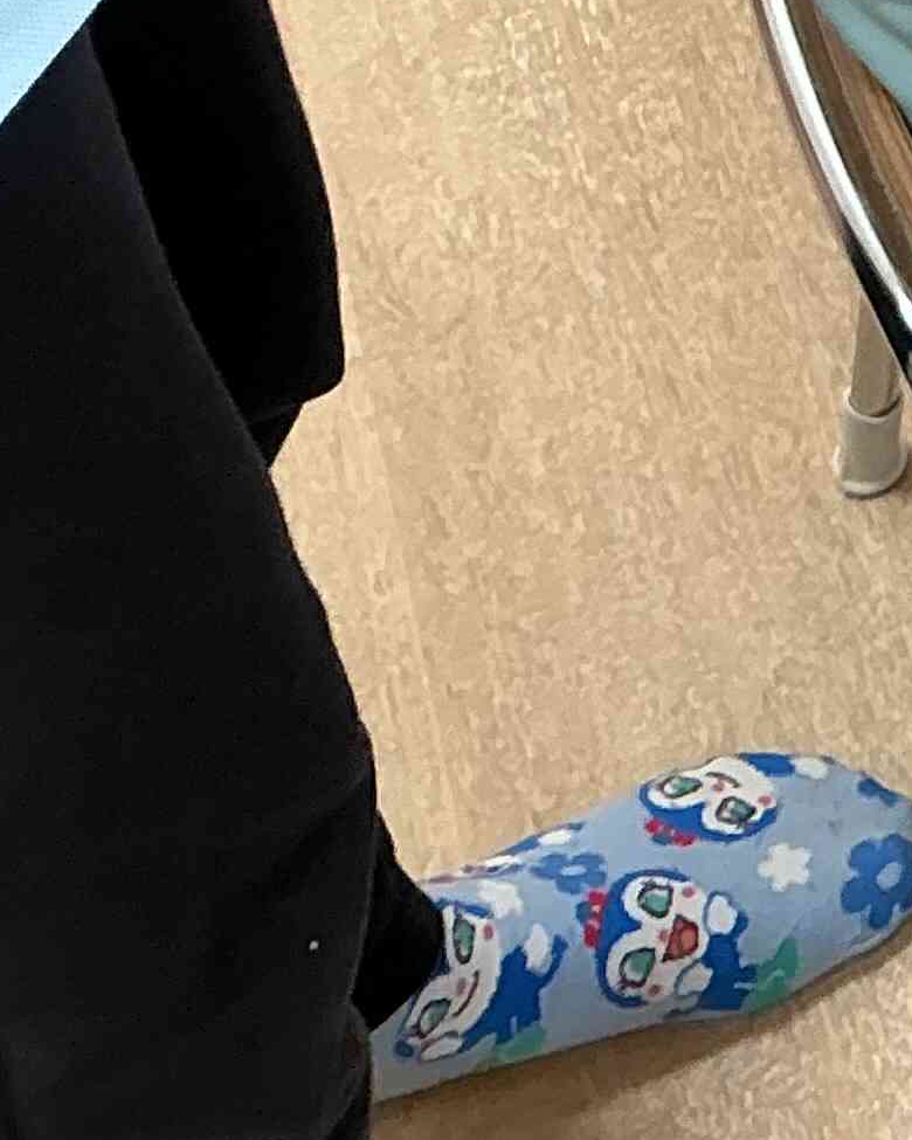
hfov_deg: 10.8
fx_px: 3948
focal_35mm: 117
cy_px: -604
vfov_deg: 15.1
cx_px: 2310
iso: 40
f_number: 1.8
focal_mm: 3
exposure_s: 1/120
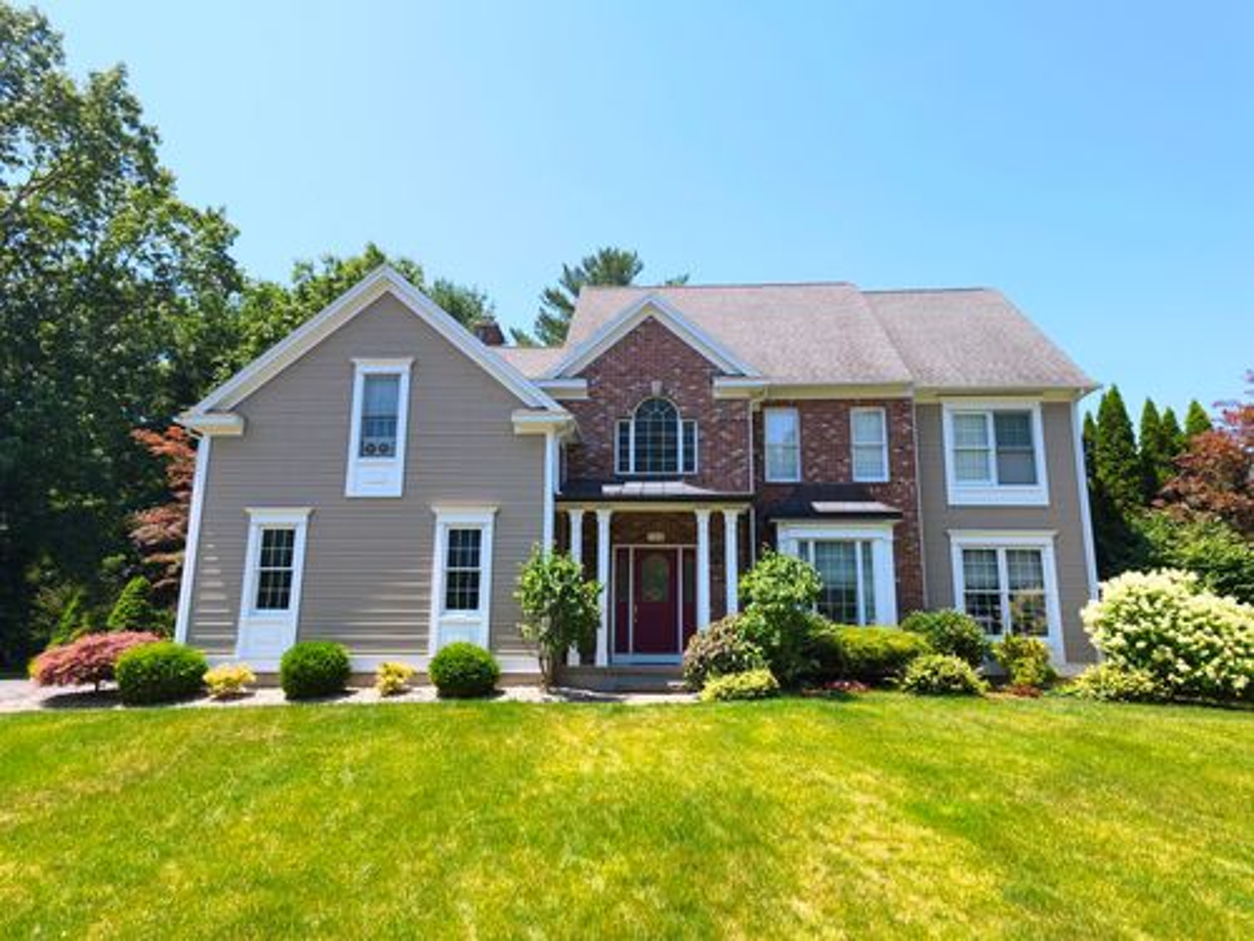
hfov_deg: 73.9
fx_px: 833
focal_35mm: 23
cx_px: 627
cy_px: 470
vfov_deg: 58.9
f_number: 1.7
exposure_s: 1/1403
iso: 50
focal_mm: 5.35
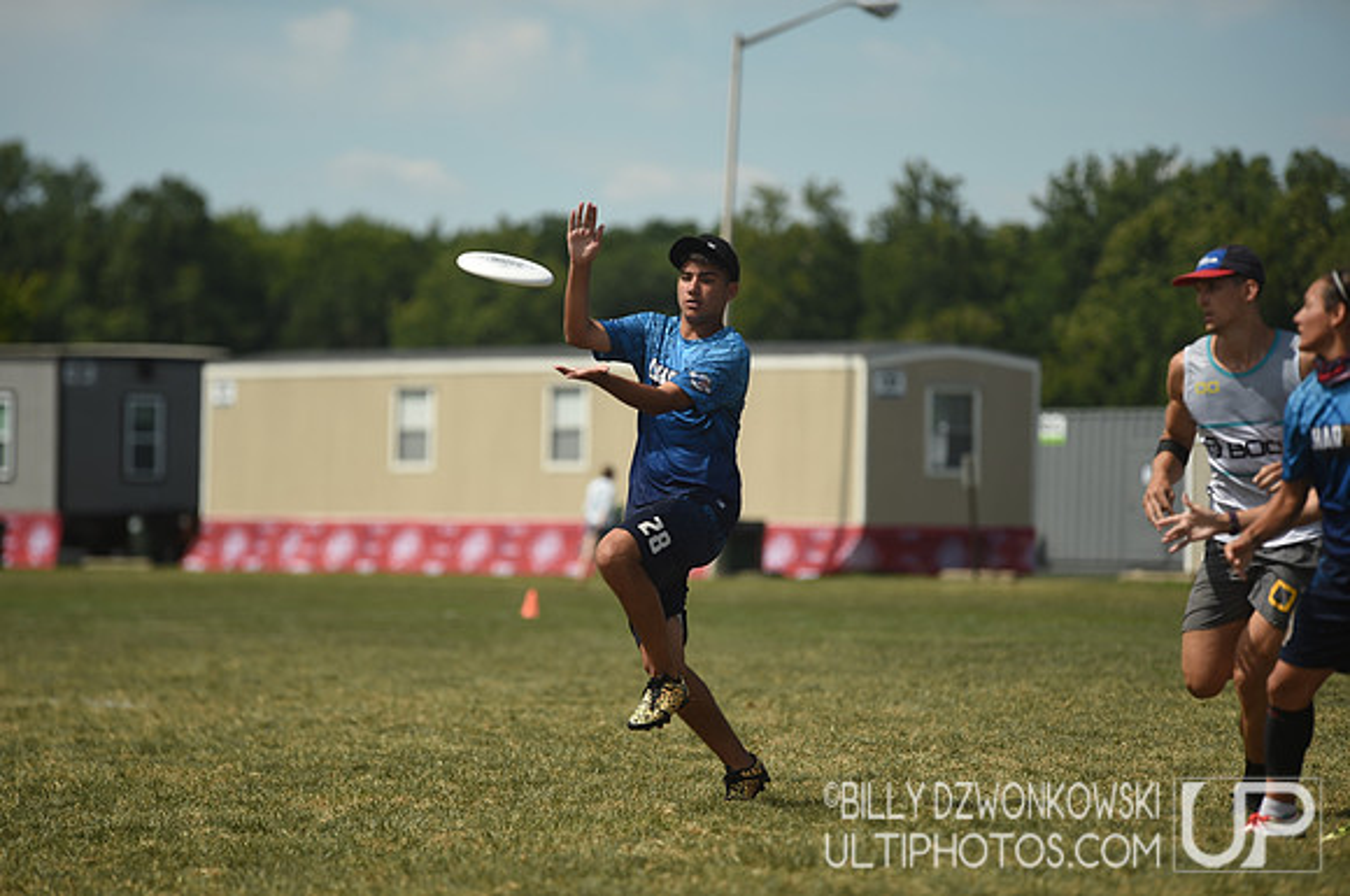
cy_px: 448
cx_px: 675
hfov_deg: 10.3
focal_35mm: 200
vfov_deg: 6.8
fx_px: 7489
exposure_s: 1/2000
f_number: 3.5
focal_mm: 200
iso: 100
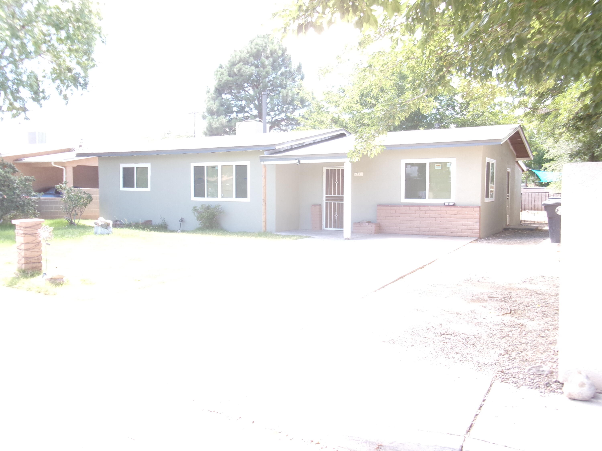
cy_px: 226
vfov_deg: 49.7
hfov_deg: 63.4
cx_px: 301
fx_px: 487
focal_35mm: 28
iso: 100
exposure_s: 1/60
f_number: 3.9
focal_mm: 5.1
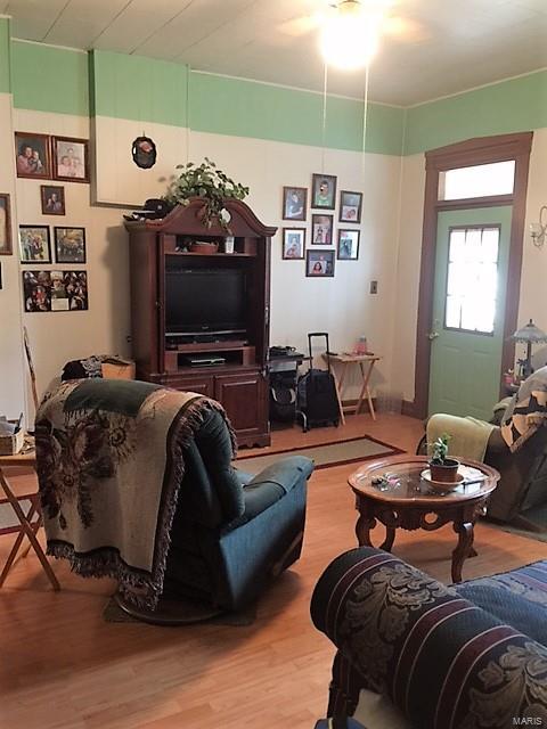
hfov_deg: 48.2
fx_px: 611
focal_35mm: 29
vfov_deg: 61.7
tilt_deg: -9.1
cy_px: 364
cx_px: 274
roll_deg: -0.6
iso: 80
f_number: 2.2
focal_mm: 4.15
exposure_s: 1/4
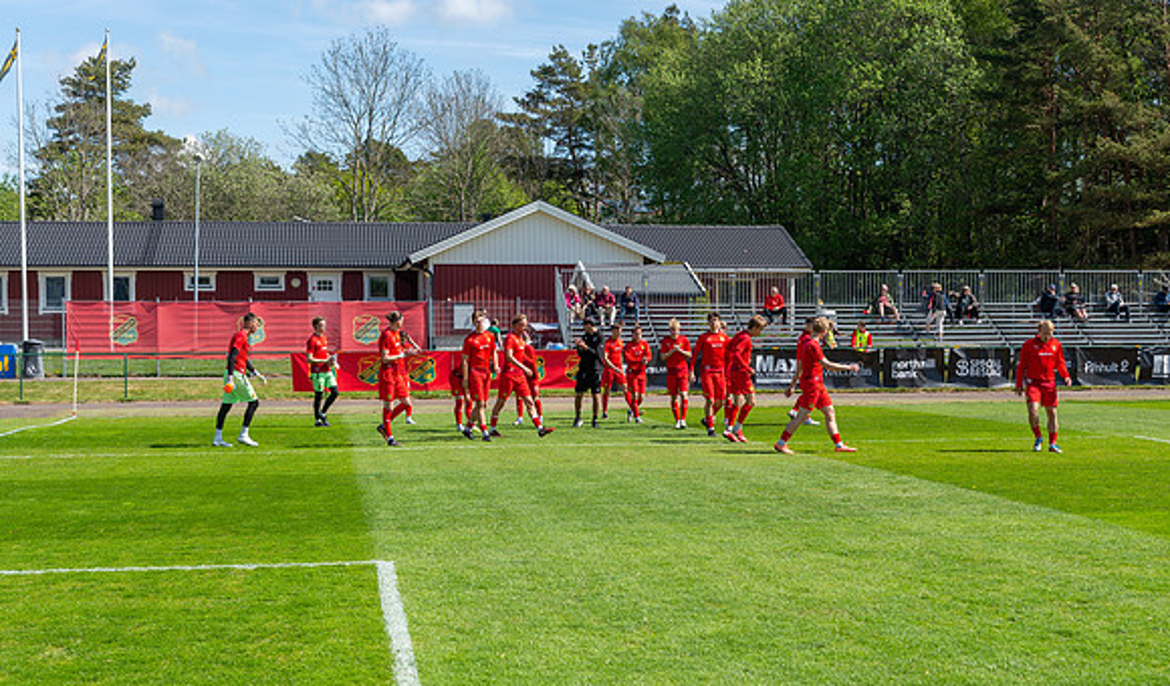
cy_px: 397
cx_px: 626
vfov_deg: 25.1
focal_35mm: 49
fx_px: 1537
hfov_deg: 41.6
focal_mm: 40
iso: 140
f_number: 4
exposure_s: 1/800
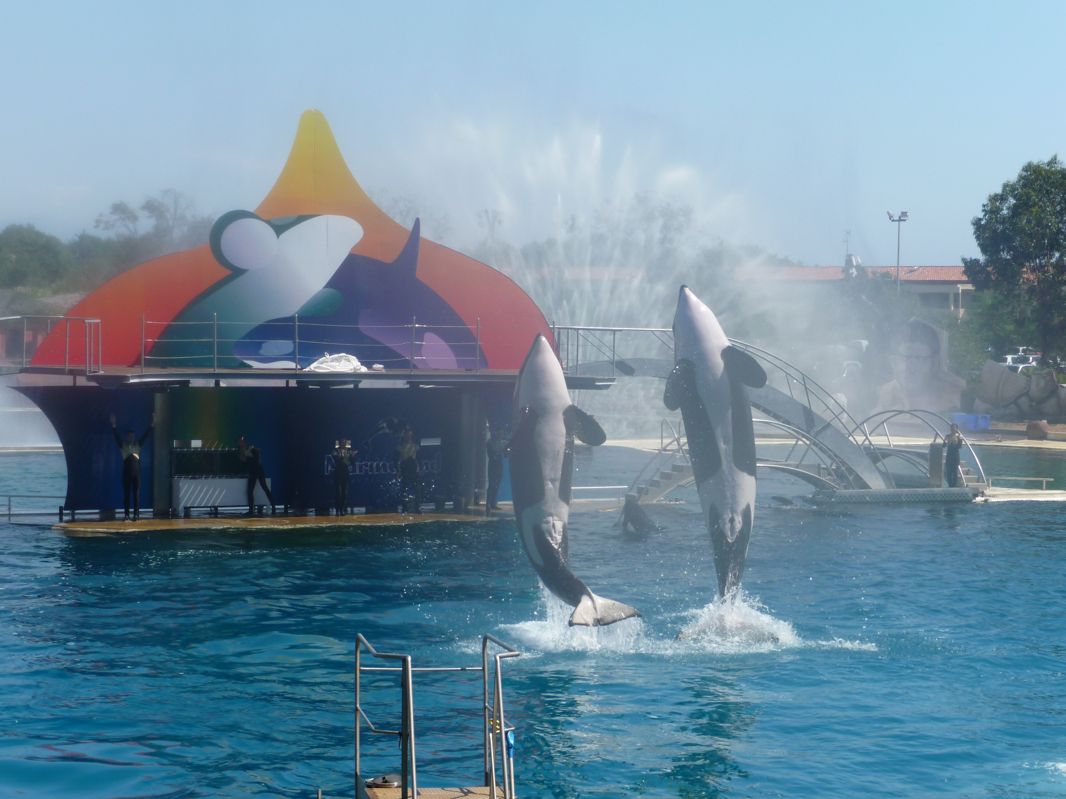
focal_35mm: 72
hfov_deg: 27.0
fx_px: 2217
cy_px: 400
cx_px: 533
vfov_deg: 20.4
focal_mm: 12.2
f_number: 4.6
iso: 100
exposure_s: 1/640
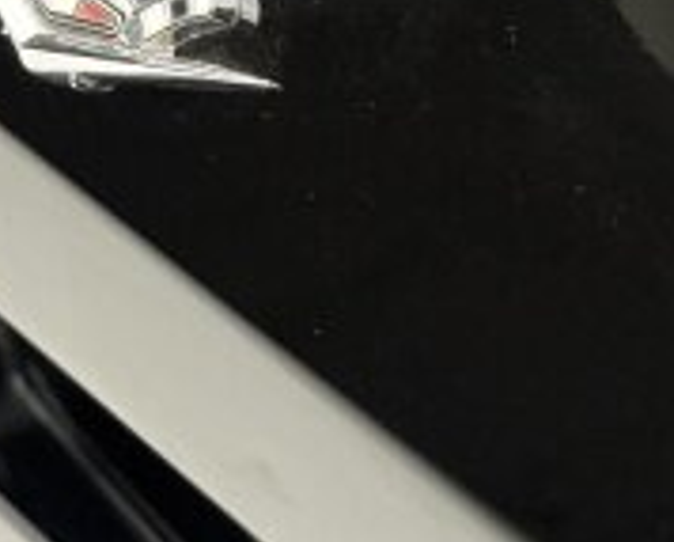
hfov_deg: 11.5
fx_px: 3357
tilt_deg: -27.5
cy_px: 4
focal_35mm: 168
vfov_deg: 9.2
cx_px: 375
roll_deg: +0.2
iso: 250
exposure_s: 1/46
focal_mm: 6.76
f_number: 1.78
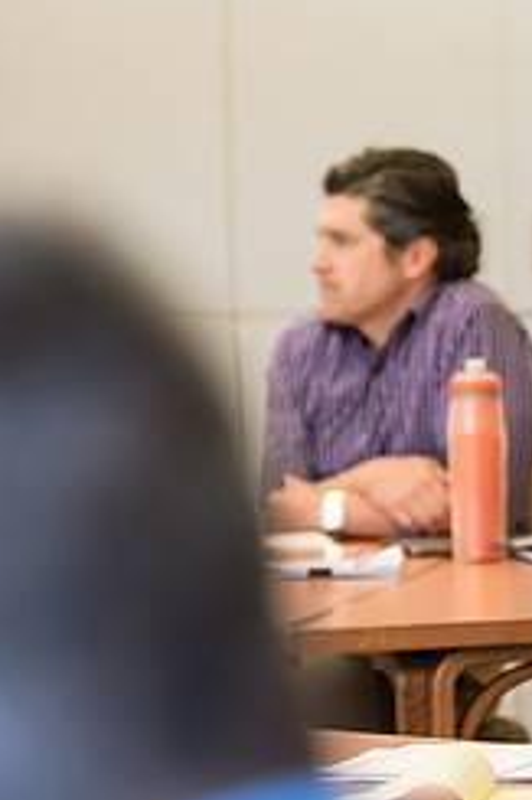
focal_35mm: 225
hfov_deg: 6.0
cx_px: 783
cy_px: 282
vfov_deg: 9.1
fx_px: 4994
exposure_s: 1/200
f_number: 3.2
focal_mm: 95
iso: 1000
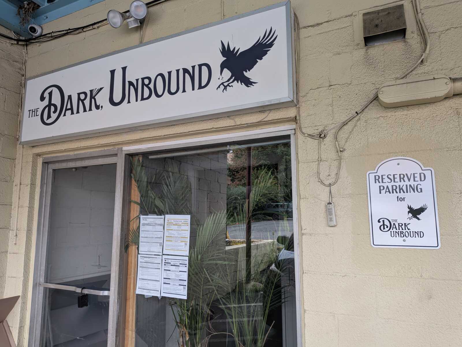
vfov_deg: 56.8
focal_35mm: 24
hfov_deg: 71.6
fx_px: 320
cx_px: 231
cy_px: 174
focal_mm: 4.53
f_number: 1.7
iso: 34
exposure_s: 1/40
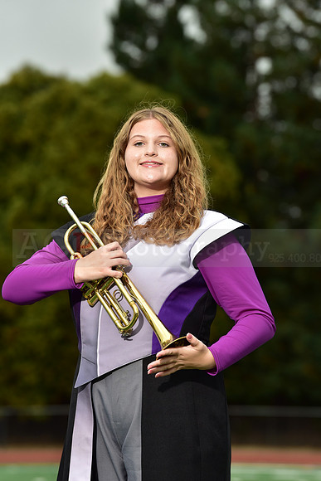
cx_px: 160
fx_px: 2339
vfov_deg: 11.7
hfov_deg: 7.9
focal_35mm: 175
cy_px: 240
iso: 500
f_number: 5.6
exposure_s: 1/250
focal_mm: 175
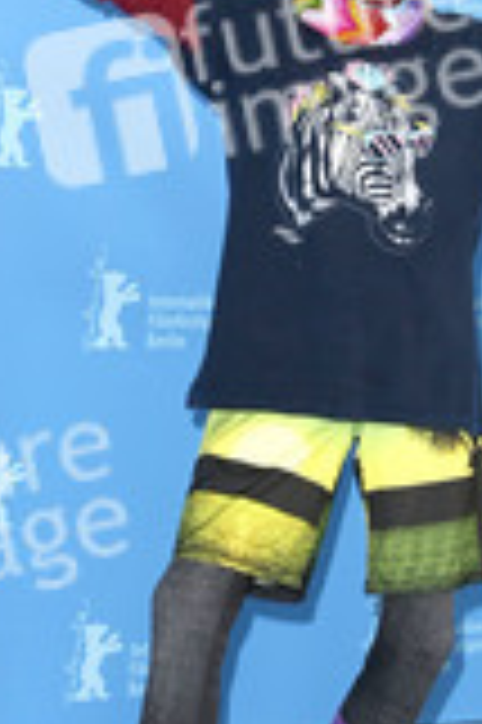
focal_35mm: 154
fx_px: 3099
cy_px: 306
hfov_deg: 8.9
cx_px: 387
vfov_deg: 13.3
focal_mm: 62
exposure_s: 1/250
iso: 1000
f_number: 9
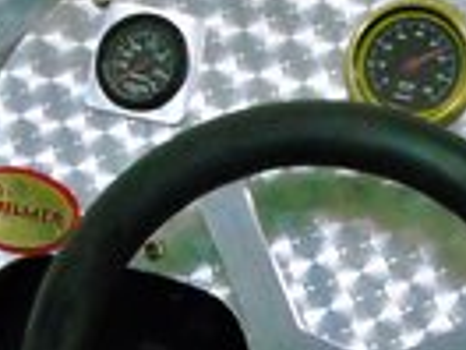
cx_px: 335
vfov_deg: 13.9
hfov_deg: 18.5
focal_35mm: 106
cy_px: 293
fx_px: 1427
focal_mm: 5.7
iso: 800
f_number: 2.8
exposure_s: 1/54
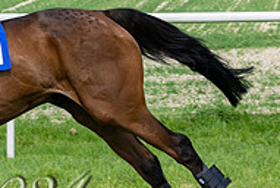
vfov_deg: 5.6
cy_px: 94
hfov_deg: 8.2
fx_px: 1924
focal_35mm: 247
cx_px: -89
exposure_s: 1/1000
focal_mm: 70
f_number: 5.6
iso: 200
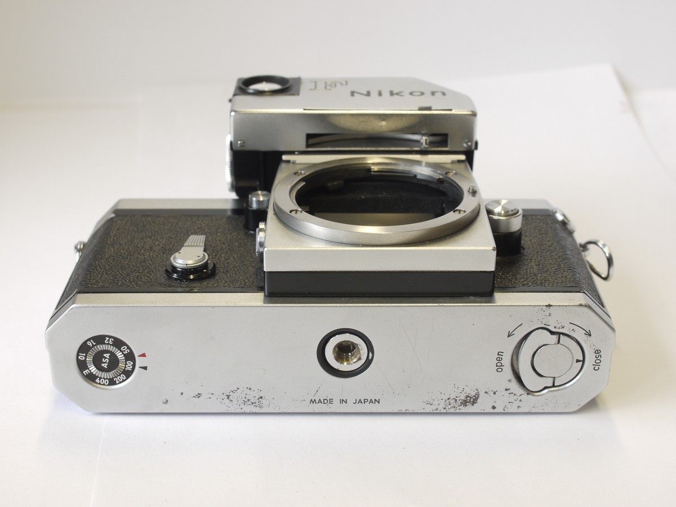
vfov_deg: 24.4
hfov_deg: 32.2
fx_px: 1172
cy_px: 254
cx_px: 338
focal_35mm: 60
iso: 400
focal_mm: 30
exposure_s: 1/30
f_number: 8
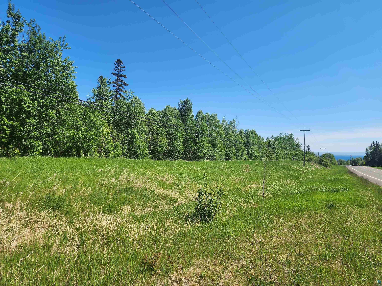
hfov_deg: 73.9
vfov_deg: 58.9
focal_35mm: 23
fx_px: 254
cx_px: 191
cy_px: 143
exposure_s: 1/1208
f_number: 1.8
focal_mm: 6.4
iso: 12
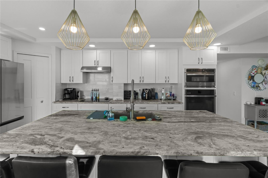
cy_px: 89
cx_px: 134
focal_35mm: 15
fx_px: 112
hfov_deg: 100.4
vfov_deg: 77.3
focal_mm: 10
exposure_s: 1/25
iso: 800
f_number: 8
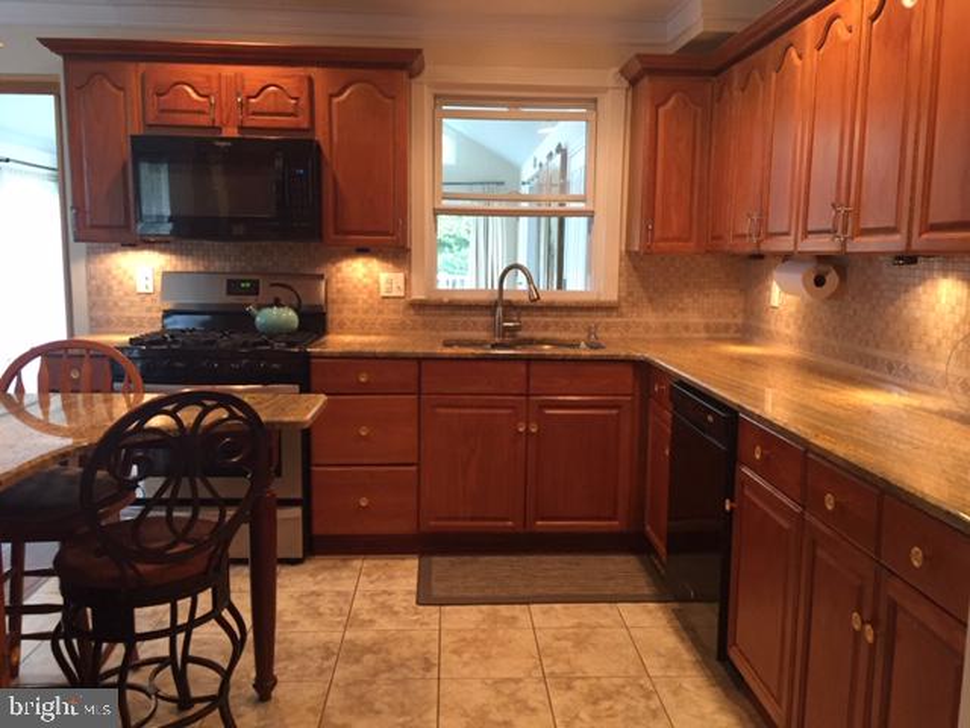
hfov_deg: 61.7
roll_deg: -1.4
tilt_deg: -8.9
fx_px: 813
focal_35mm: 29
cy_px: 364
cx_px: 485
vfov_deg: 48.2
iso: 160
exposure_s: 1/30
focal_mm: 4.15
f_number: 2.2
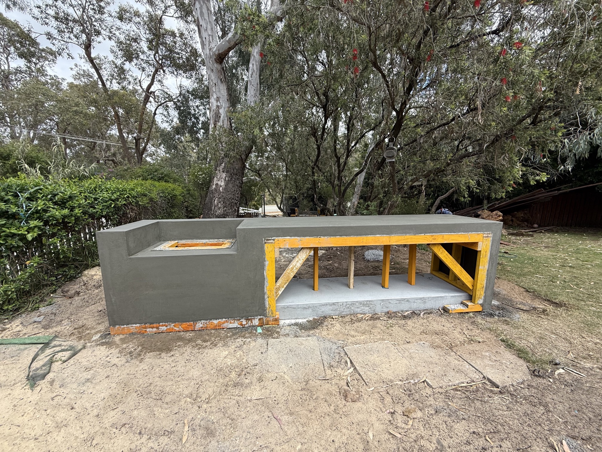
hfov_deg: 102.1
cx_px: 301
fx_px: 243
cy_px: 226
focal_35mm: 14
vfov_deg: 85.7
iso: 50
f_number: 2.2
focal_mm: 2.22
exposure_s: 1/482
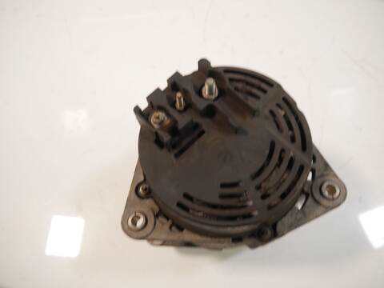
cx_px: 192
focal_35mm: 30
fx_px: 333
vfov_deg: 46.8
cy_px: 144
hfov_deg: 60.0
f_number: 3.6
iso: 500
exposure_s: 1/60
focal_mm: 15
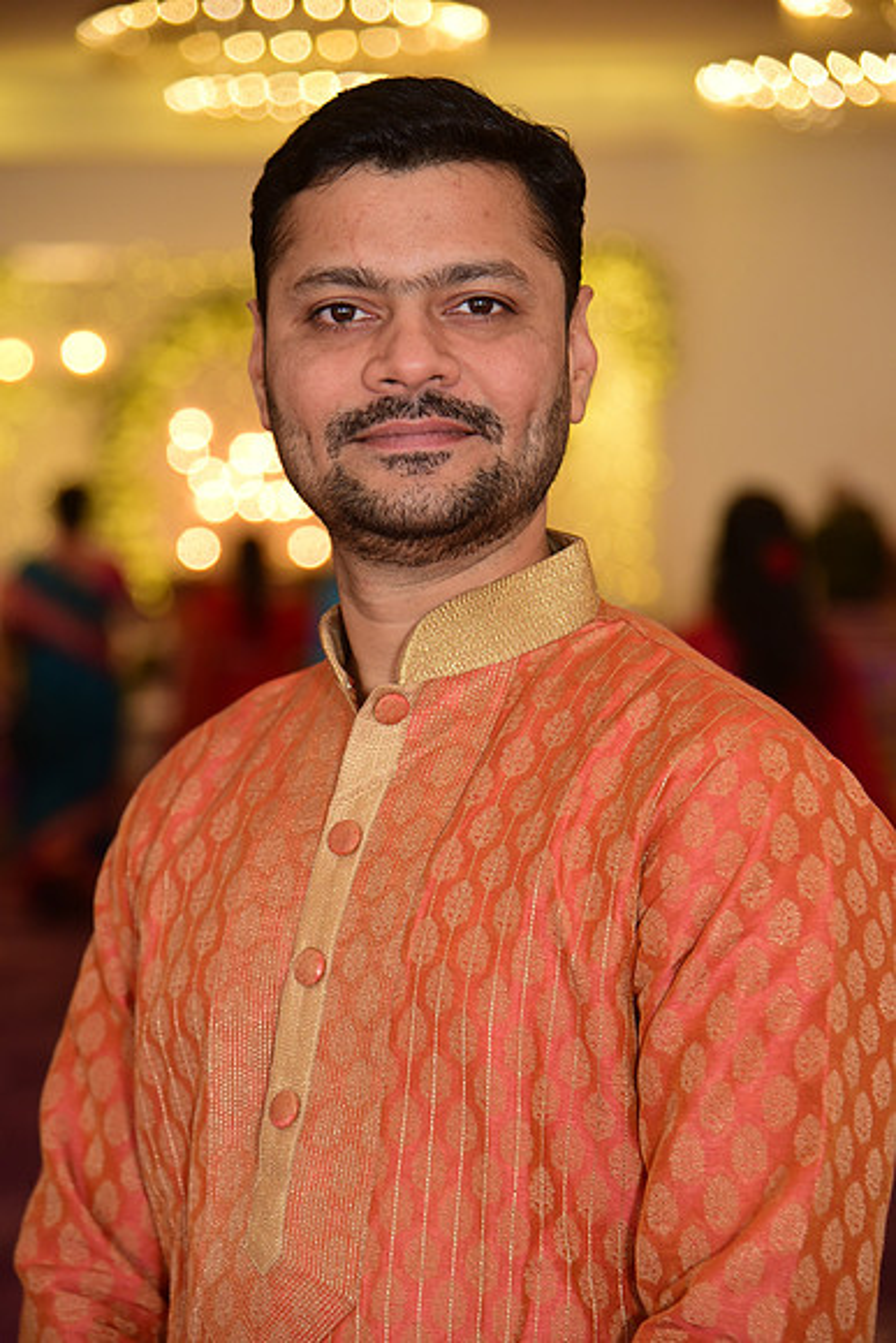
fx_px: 4477
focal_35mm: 120
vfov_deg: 17.1
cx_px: 448
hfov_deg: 11.4
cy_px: 672
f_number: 4.5
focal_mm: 120
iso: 1250
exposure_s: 1/160
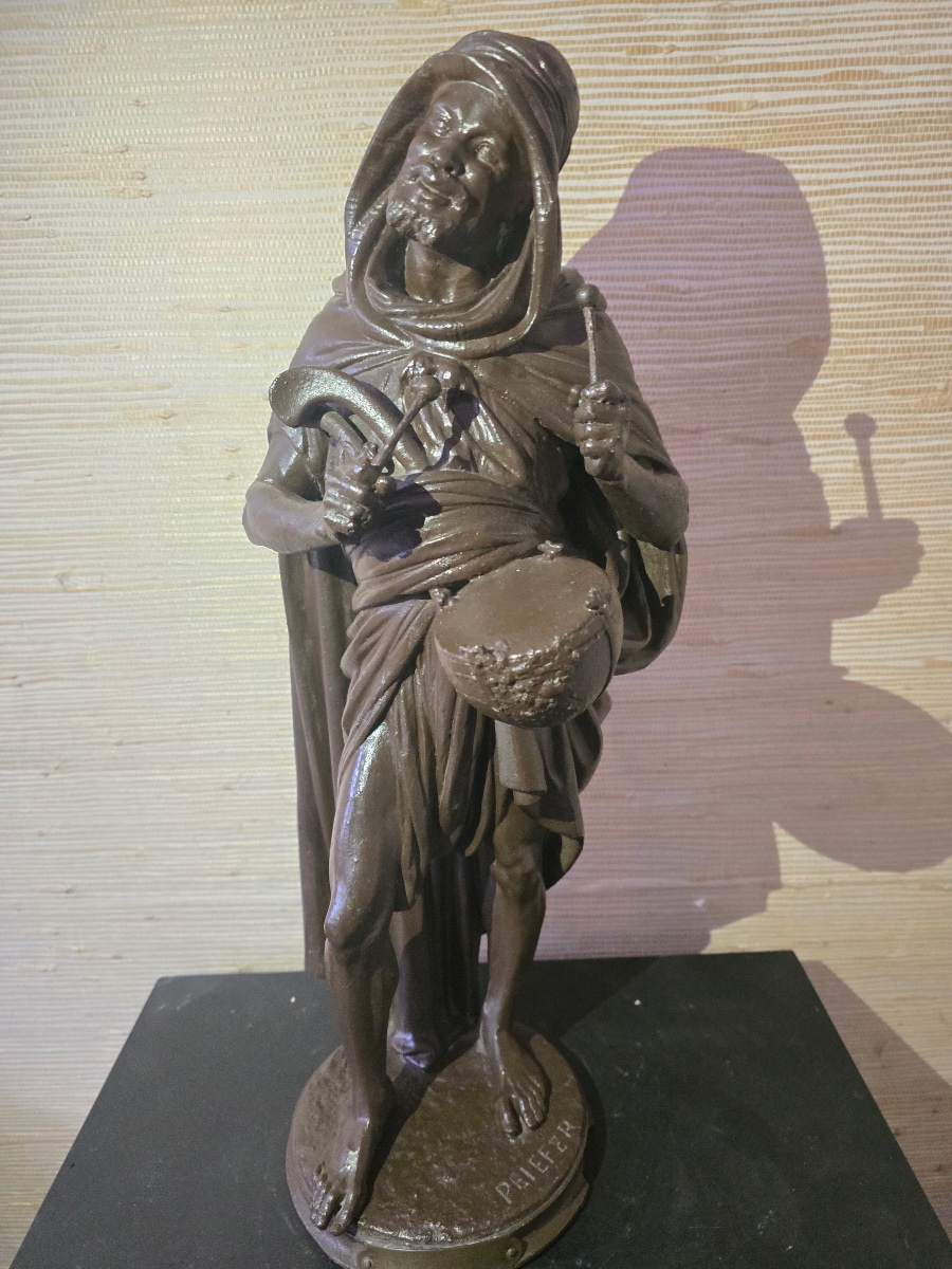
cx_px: 476
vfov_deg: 73.9
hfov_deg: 58.9
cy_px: 634
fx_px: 843
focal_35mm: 23
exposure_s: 1/20
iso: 1250
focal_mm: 6.3
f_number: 1.7
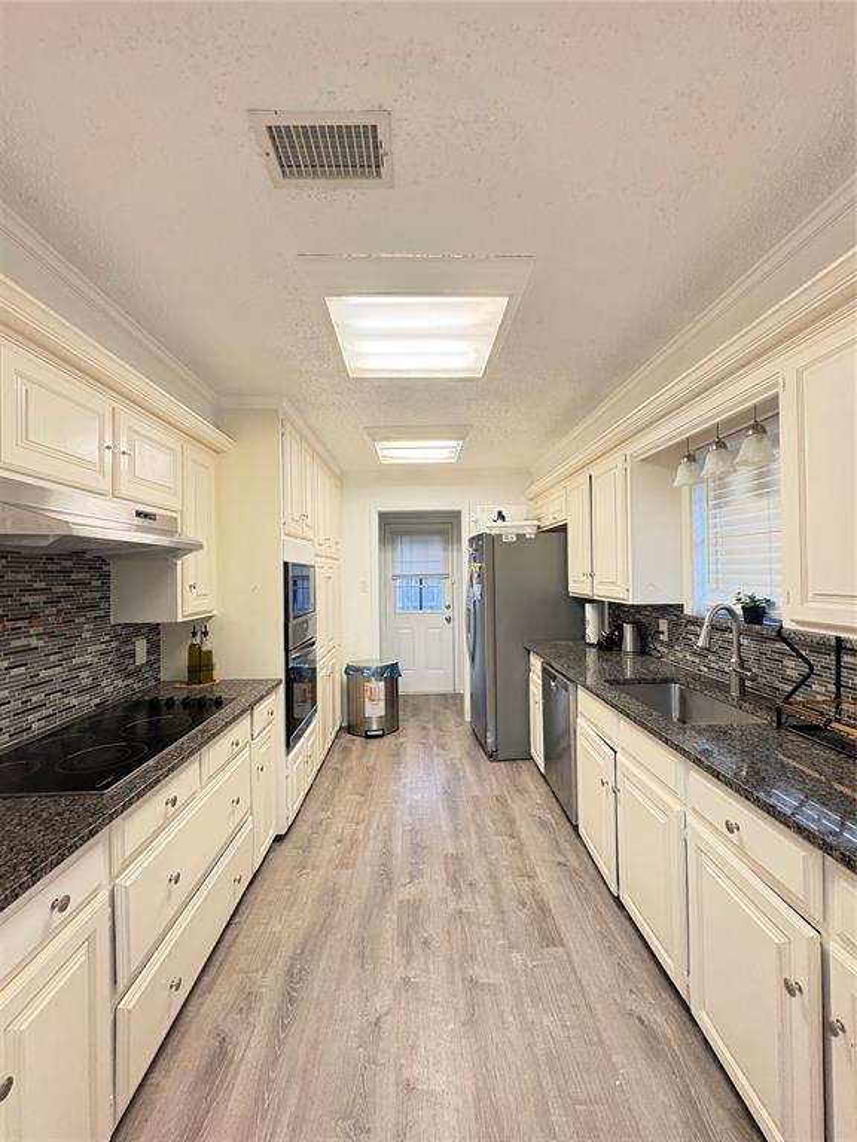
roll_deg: +0.4
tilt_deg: +0.8
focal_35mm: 14
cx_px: 428
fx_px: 462
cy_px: 571
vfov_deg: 102.1
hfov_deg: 85.7
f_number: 2.2
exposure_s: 1/60
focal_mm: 2.22
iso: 500
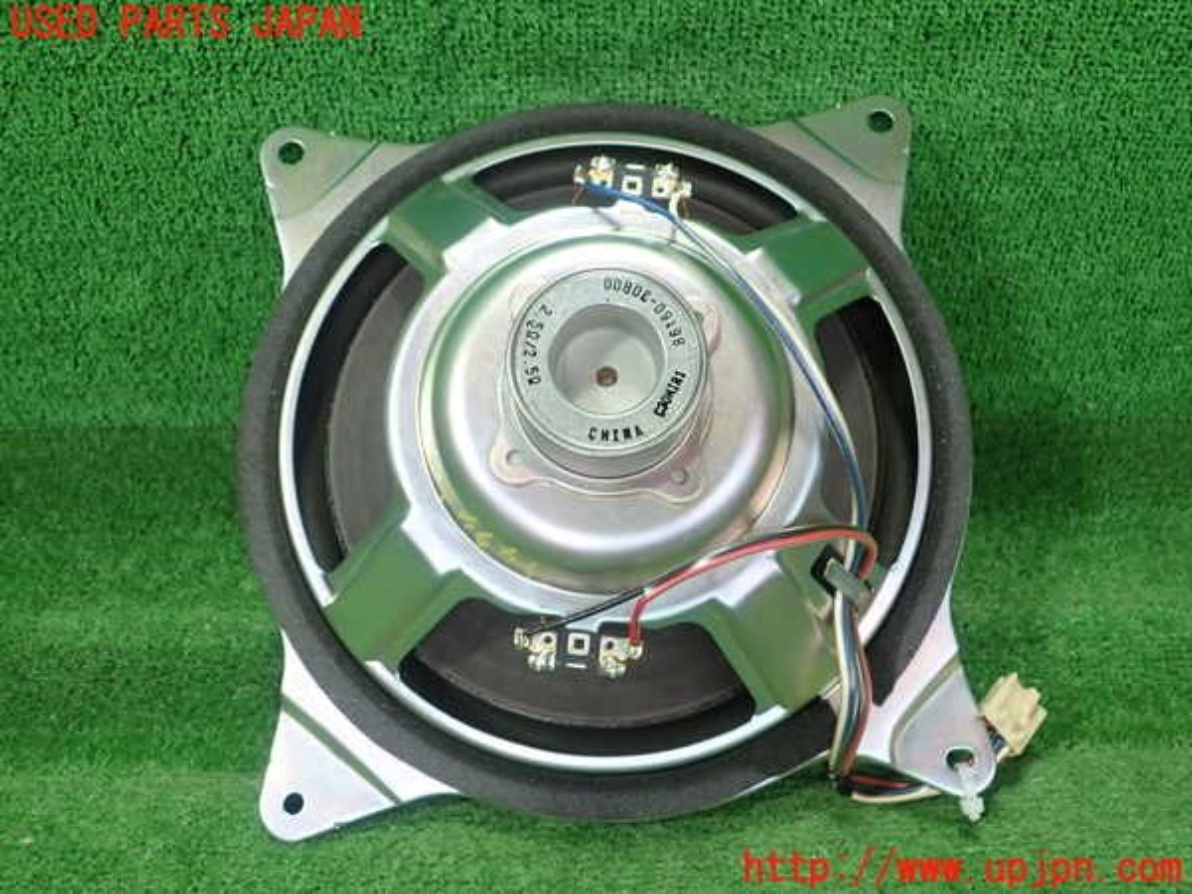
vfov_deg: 46.8
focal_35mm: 30
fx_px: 1033
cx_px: 596
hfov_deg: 60.0
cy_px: 447
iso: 250
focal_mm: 5.5
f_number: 2.3
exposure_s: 1/125
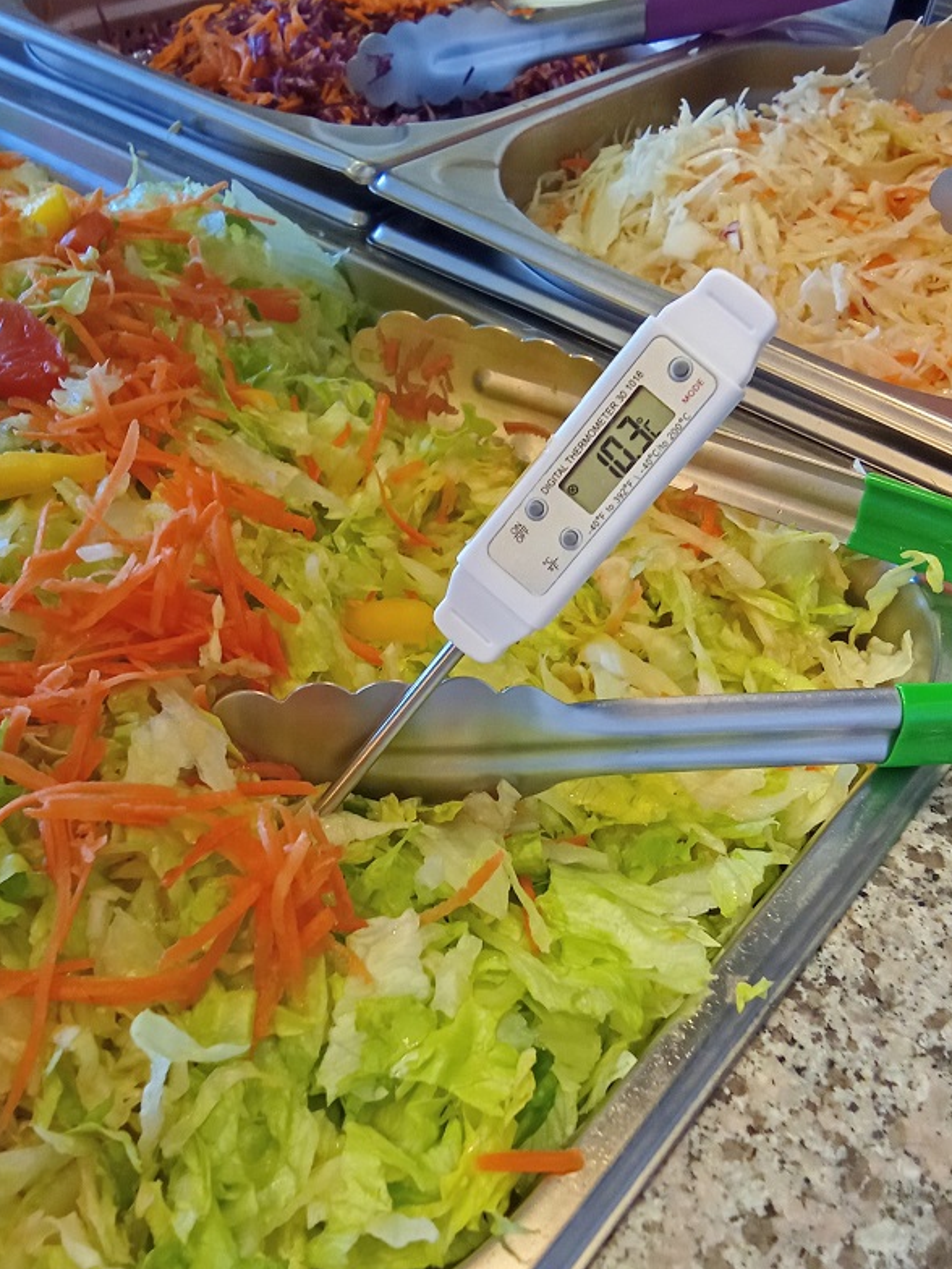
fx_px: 1283
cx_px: 412
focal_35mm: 35
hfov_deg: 40.6
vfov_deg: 52.5
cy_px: 715
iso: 250
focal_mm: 2.78
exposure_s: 1/33.3
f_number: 2
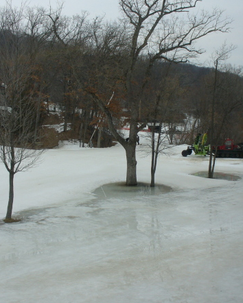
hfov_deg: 30.8
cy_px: 151
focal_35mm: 49
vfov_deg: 38.0
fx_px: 440
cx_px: 137
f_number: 2.8
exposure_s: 1/400
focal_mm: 6.1
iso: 80
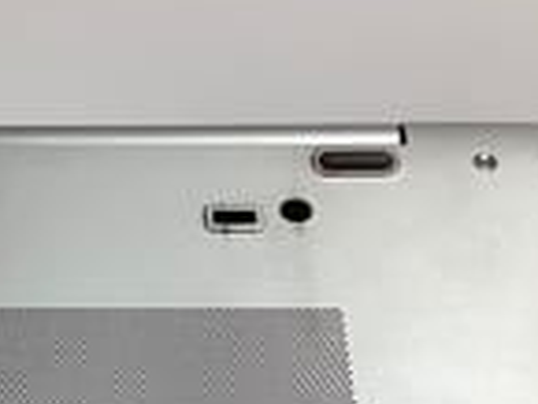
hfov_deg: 17.6
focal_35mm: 107
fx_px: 1664
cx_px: -85
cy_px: 469
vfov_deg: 13.5
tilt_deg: -62.6
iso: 80
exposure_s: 1/100
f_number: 2.4
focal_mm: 3.3
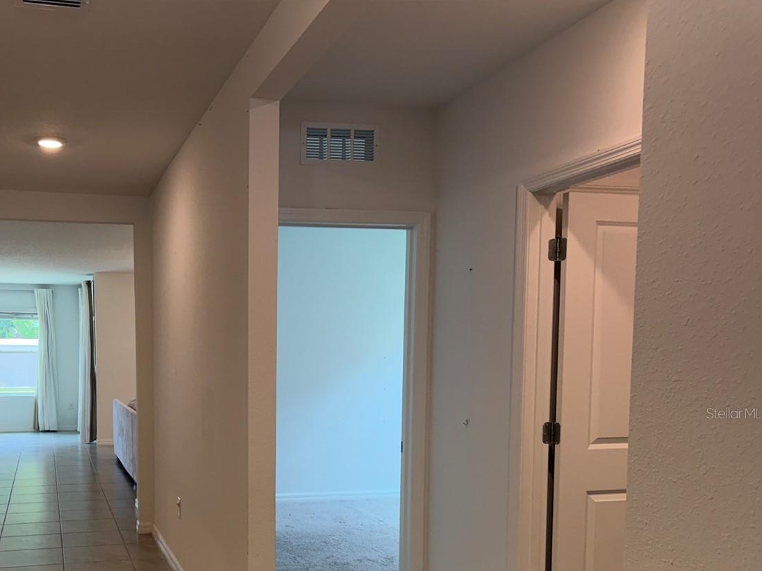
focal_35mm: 35
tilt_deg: -4.7
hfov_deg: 51.0
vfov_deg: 39.8
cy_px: 413
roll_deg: +0.3
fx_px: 771
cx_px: 216
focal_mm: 6.76
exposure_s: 1/177
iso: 200
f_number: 1.78
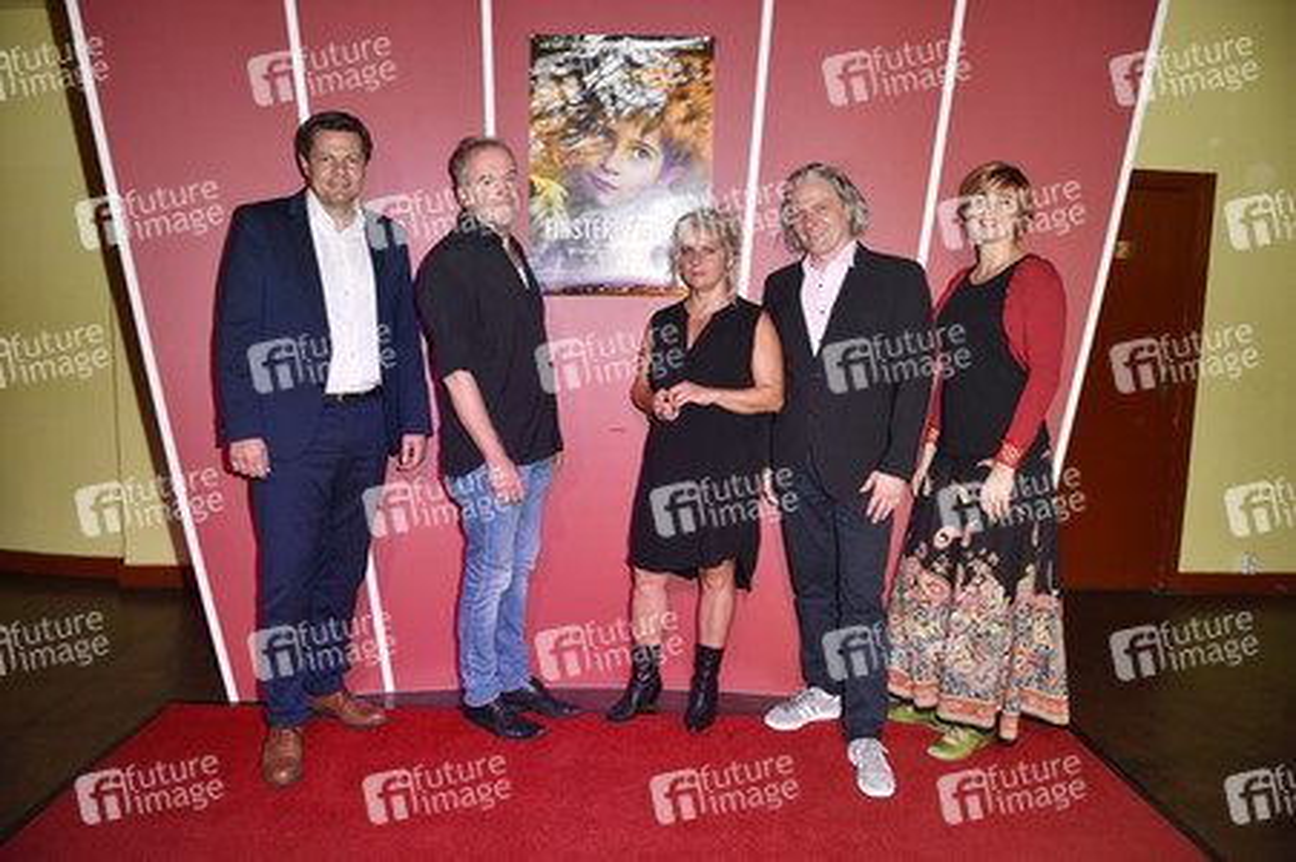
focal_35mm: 24
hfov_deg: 73.8
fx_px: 863
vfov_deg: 53.1
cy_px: 431
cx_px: 648
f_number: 6.3
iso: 500
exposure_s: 1/125
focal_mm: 24
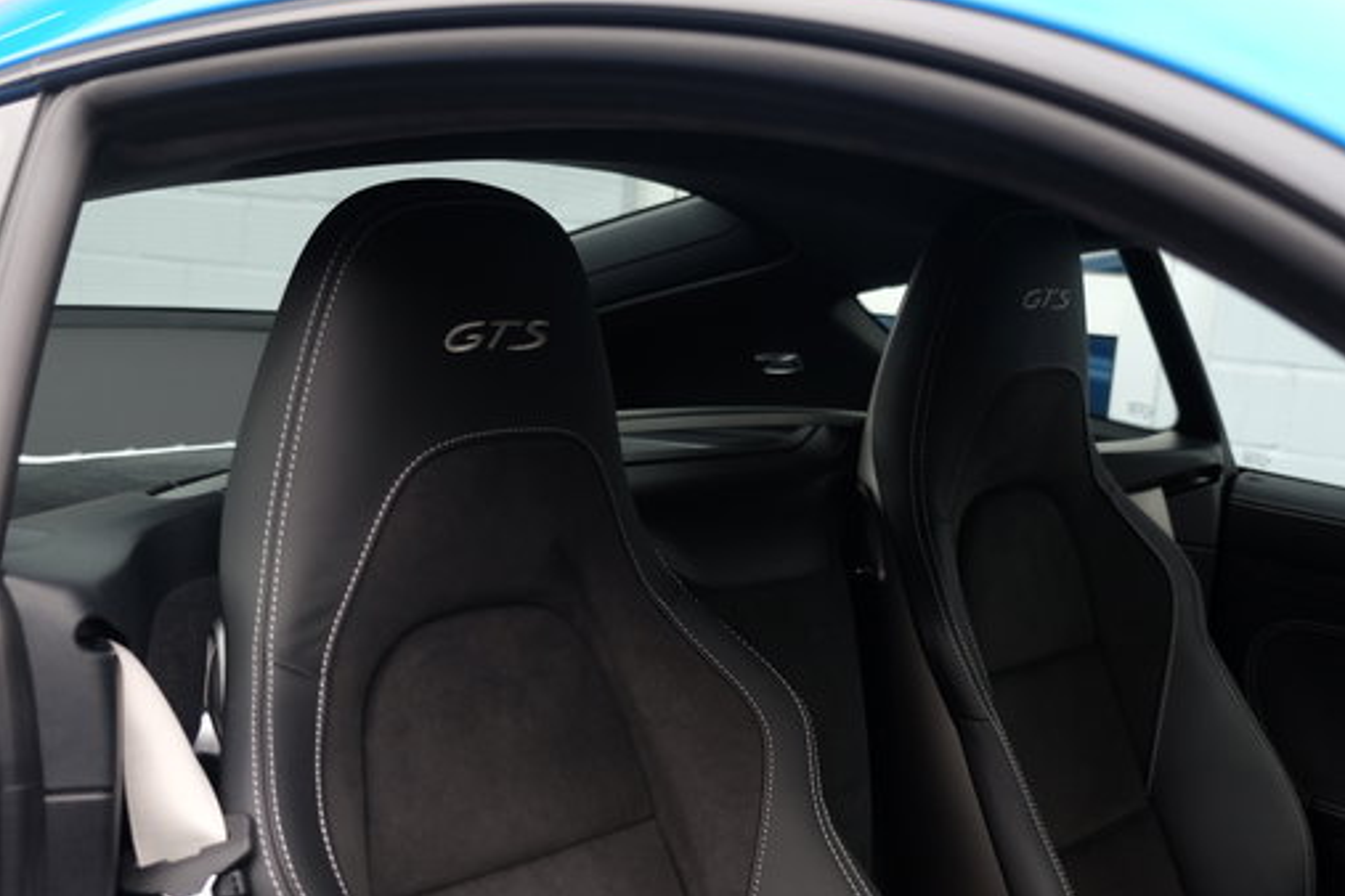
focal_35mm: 47
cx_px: 719
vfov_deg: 28.3
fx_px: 1756
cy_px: 665
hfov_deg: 41.9
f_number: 3.6
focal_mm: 20.5
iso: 320
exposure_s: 1/60
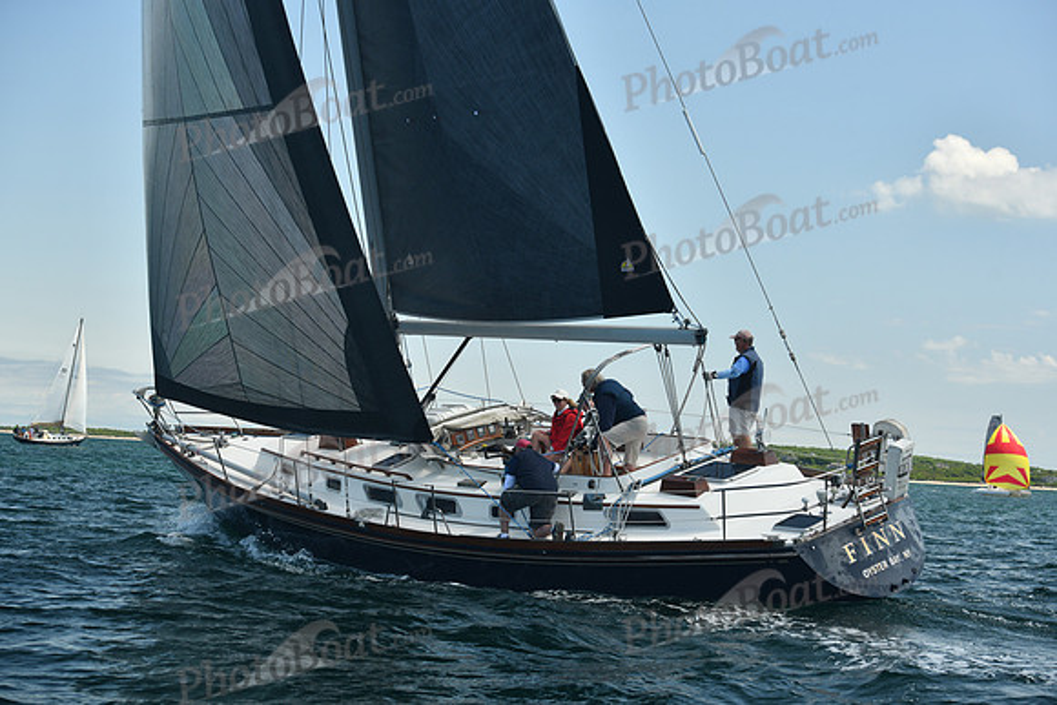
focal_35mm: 70
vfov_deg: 19.5
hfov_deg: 28.8
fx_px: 2056
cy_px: 352
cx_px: 528
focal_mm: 70
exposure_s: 1/640
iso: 320
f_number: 6.3
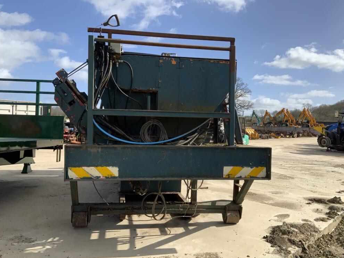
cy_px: 128
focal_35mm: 30
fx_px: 298
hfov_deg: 60.0
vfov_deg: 46.8
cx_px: 170
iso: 16
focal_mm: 3
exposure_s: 1/1912
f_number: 1.8
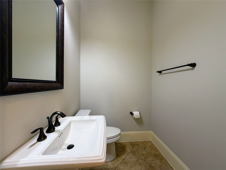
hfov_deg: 102.1
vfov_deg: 85.7
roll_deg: +0.0
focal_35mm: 14
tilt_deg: -2.0
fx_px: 91
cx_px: 113
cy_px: 85
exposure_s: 1/60
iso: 250
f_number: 2.2
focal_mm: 2.22
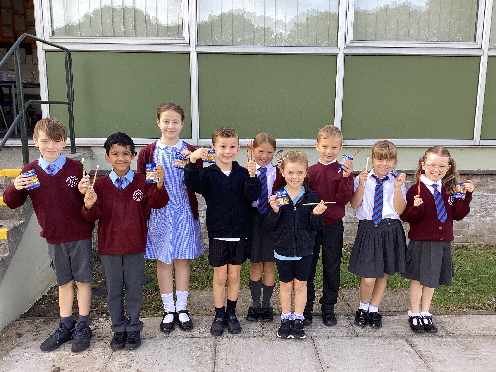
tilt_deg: -13.4
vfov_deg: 45.4
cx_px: 248
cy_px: 186
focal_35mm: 31
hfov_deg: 58.4
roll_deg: -1.8
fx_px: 444
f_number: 2.4
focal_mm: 3.3
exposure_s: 1/120
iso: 25
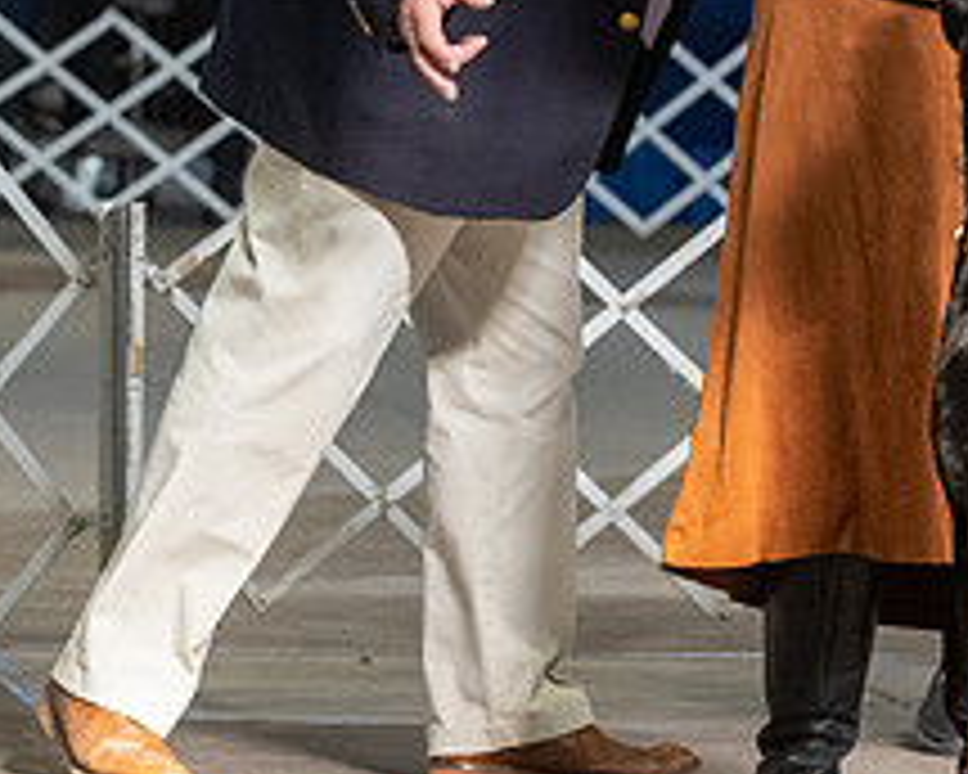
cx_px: 997
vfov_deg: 4.6
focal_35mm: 333
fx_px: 9540
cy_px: 18
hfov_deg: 5.8
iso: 6400
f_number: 5
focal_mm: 113
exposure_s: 1/400
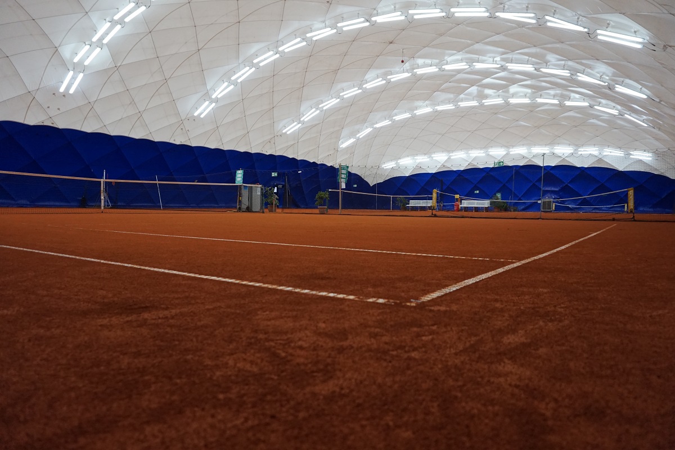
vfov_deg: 53.1
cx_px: 338
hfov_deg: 73.7
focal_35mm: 24
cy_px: 225
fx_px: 450
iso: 1000
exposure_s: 1/160
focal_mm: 16
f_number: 4
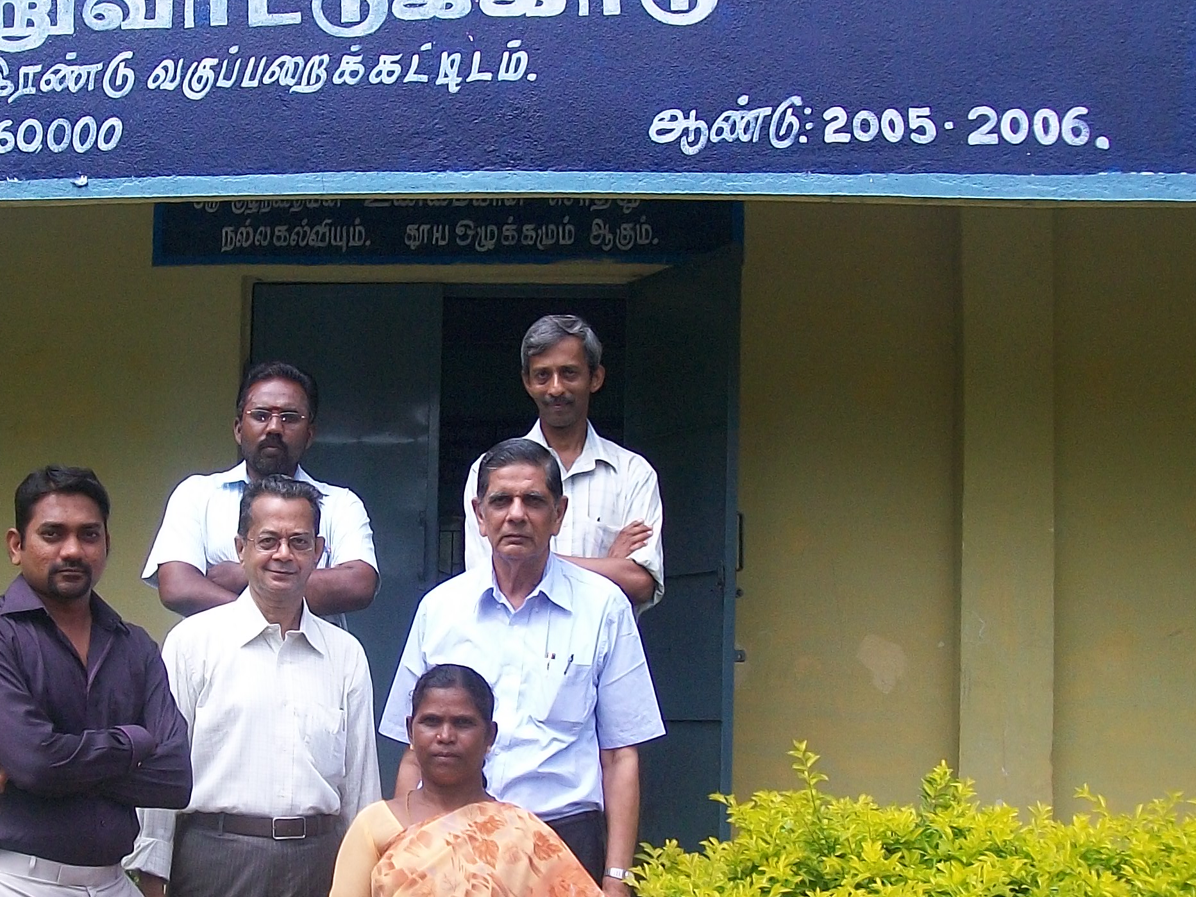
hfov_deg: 30.1
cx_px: 272
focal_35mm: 63
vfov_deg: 23.2
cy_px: 615
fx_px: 2177
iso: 80
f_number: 2.7
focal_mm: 6
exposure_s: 1/640
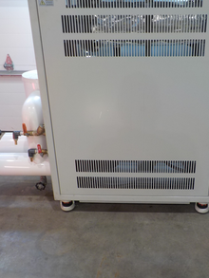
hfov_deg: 34.9
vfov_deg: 45.8
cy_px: 139
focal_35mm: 41
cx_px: 135
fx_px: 330
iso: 125
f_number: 3.3
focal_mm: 4.1
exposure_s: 1/30
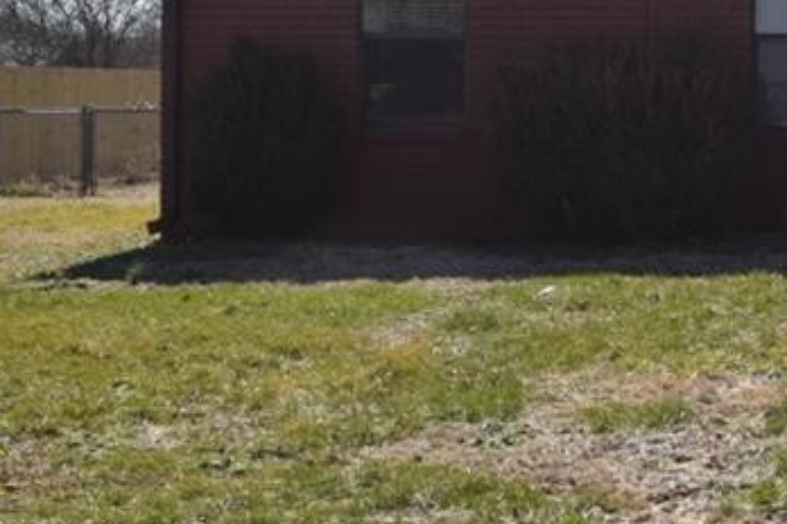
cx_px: 805
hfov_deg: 20.3
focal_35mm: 97
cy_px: 5
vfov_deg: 13.9
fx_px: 2120
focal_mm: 22
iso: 100
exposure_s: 1/200
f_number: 10
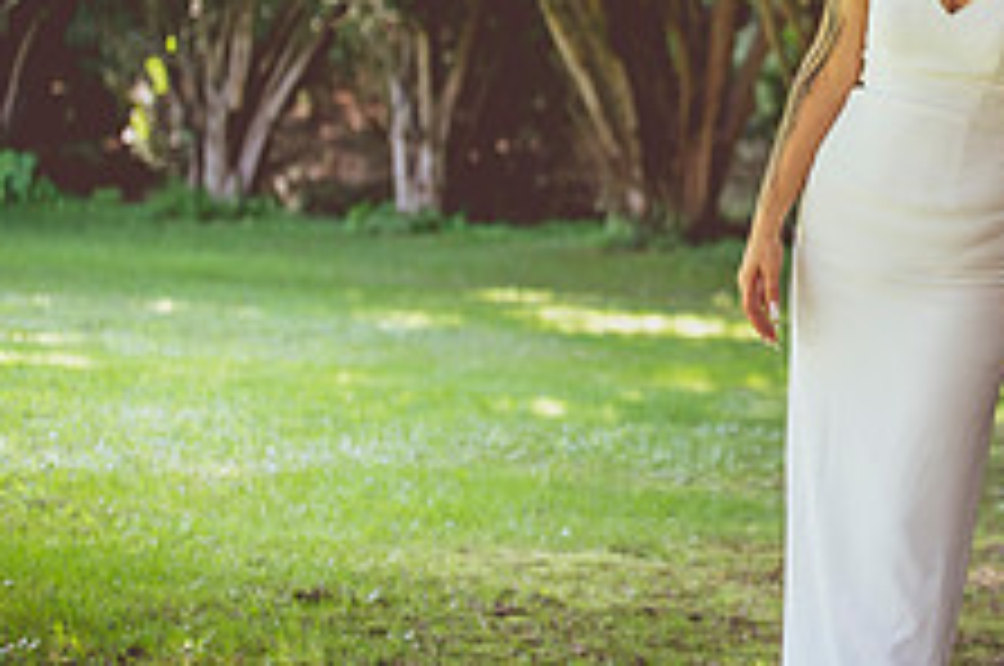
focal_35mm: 195
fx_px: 5430
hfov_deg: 10.4
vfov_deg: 7.0
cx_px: 1117
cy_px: 108
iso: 1600
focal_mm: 75
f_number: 2.8
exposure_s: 1/400
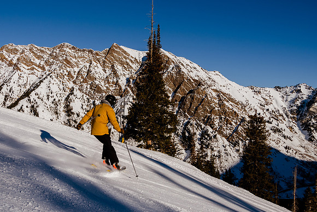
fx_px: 349
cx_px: 146
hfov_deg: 48.8
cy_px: 103
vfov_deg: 33.7
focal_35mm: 40
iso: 160
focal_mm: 20
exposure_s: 1/1600
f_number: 7.1
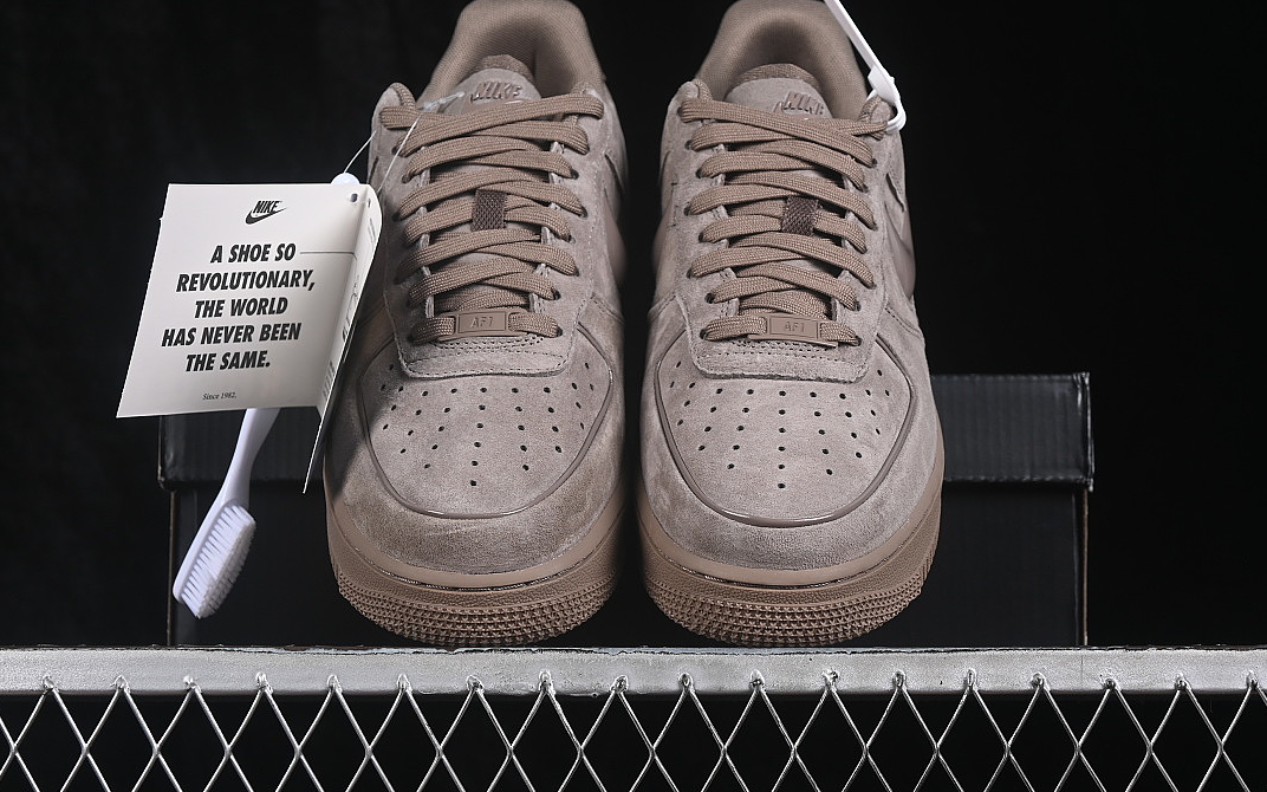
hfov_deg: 26.8
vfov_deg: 16.9
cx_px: 631
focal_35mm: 77
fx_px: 2659
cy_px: 385
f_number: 7.1
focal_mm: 50
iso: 160
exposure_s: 1/80
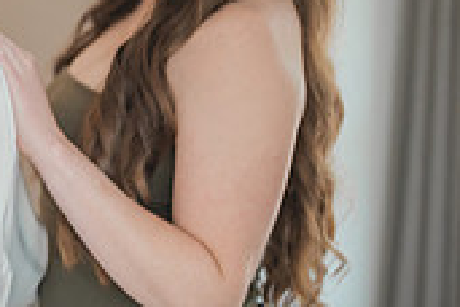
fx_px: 2172
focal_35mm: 170
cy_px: 31
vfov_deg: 8.1
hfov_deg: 11.7
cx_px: -186
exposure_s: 1/400
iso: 400
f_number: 1.2
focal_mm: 50
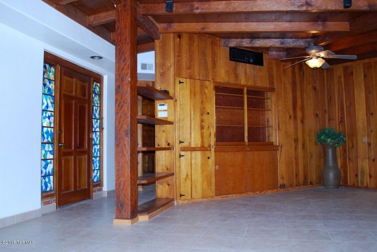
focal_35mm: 27
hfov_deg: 67.3
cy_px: 126
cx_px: 188
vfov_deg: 48.0
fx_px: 283
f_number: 3.5
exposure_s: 1/60
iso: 360
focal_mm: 18
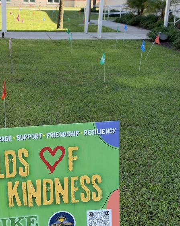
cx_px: 38
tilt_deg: -18.2
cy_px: 131
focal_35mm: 59
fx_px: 393
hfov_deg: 25.4
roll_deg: -1.6
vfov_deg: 31.9
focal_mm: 6.93
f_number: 1.8
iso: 80
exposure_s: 1/987
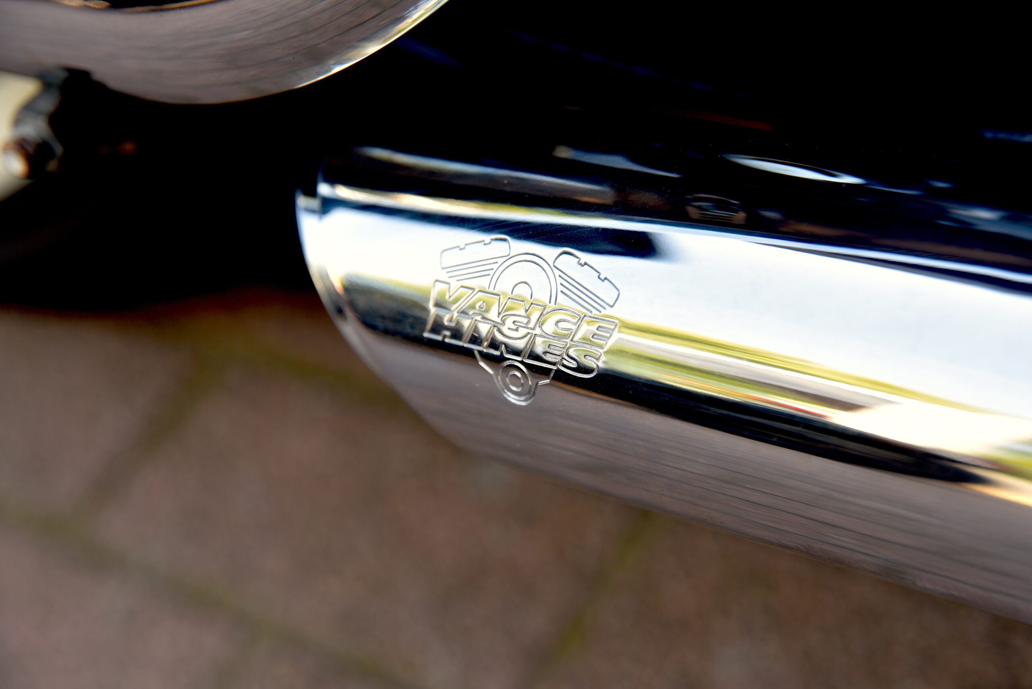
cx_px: 516
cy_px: 344
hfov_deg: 28.8
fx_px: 2007
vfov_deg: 19.5
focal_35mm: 70
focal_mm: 70
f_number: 4.5
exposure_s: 1/60
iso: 100
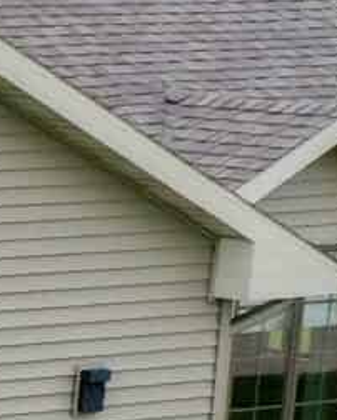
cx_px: -879
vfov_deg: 7.0
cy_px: 821
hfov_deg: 5.3
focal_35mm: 267
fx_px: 3325
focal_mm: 10.26
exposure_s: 1/320
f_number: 5
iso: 100
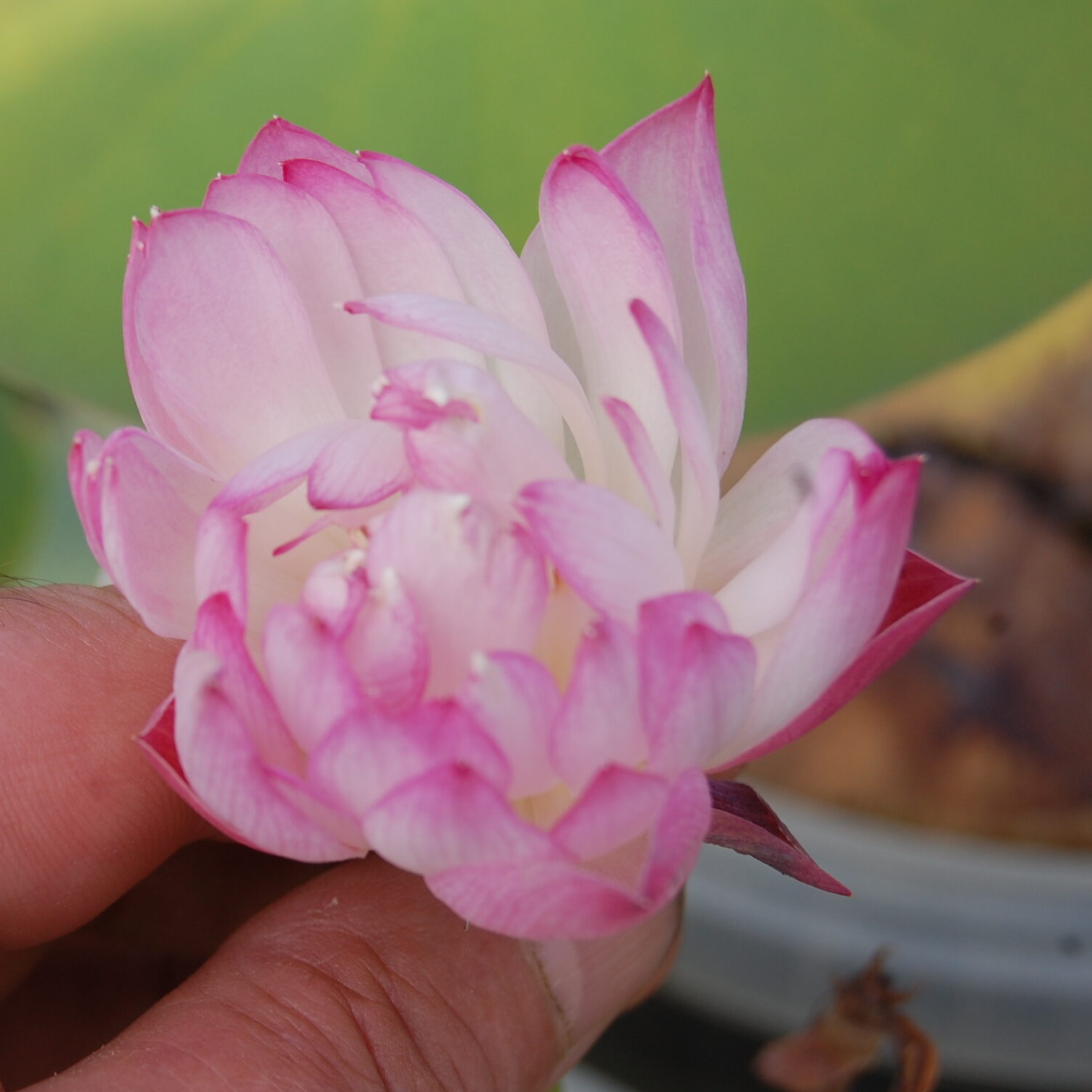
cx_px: 418
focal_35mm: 119
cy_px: 588
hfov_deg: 14.7
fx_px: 4237
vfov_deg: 14.7
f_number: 8
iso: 200
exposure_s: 1/250
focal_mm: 55
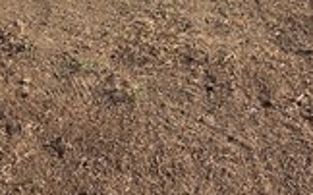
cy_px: -259
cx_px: 33
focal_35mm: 87
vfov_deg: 12.2
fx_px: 742
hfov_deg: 23.2
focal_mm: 2.2
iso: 40
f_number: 1.9
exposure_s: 1/1746
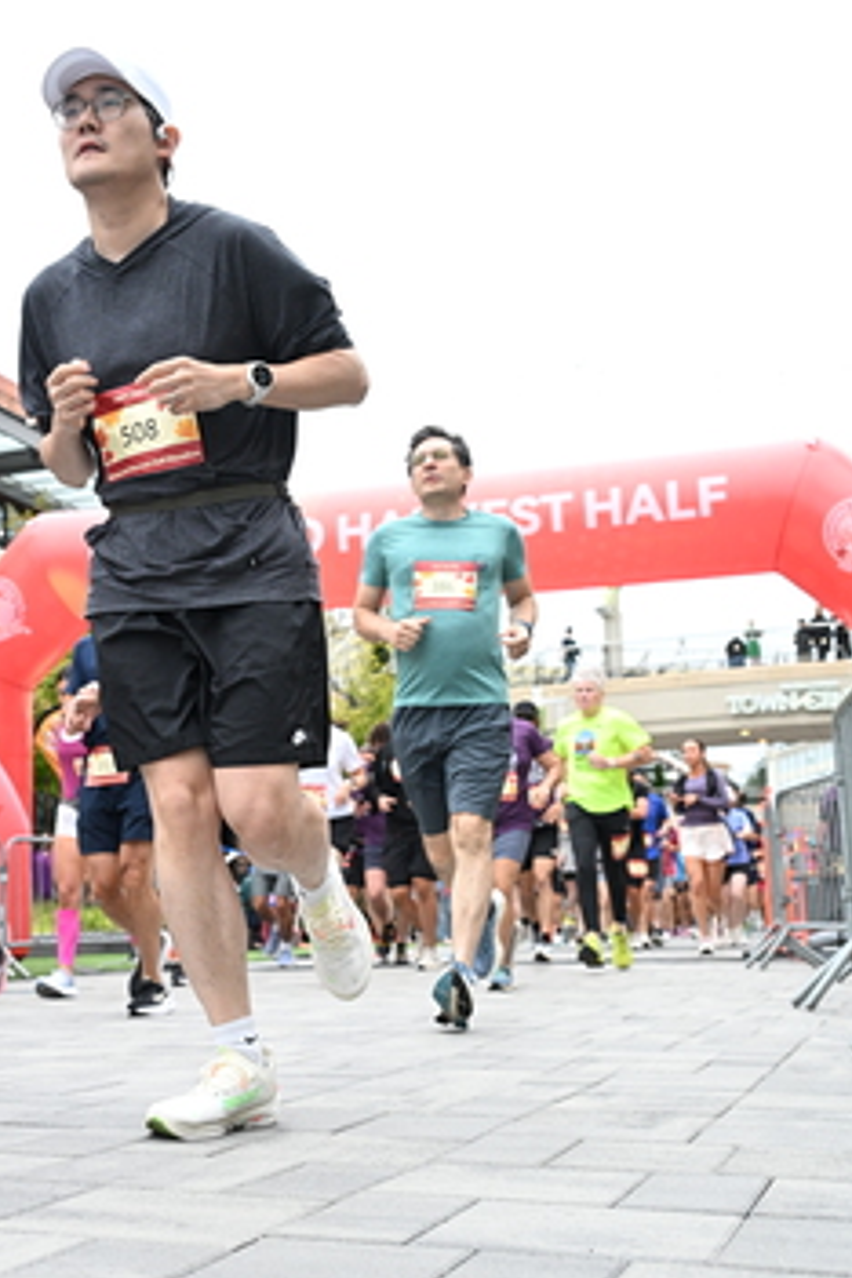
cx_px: 282
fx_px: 1696
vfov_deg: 41.2
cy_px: 699
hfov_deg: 28.0
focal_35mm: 48
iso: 2000
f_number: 4
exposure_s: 1/640
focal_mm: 30.5
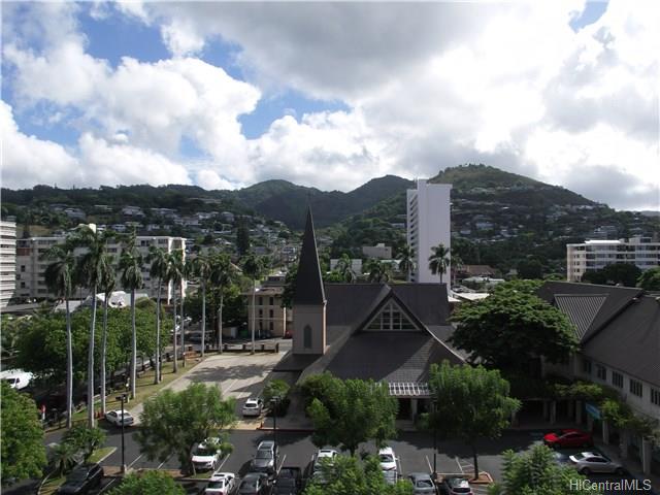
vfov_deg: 49.7
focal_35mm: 28
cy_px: 248
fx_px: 534
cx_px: 330
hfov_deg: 63.4
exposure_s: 1/200
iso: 50
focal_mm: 7.2
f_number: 6.3
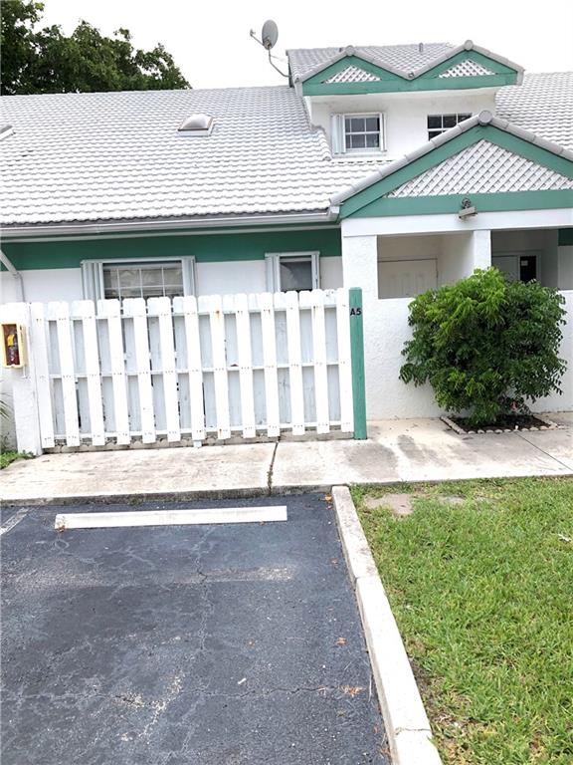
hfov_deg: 49.7
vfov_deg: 63.4
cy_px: 382
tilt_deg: -4.9
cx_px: 286
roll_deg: +3.2
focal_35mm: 28
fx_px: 618
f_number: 1.8
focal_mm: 3.99
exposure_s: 1/517
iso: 20
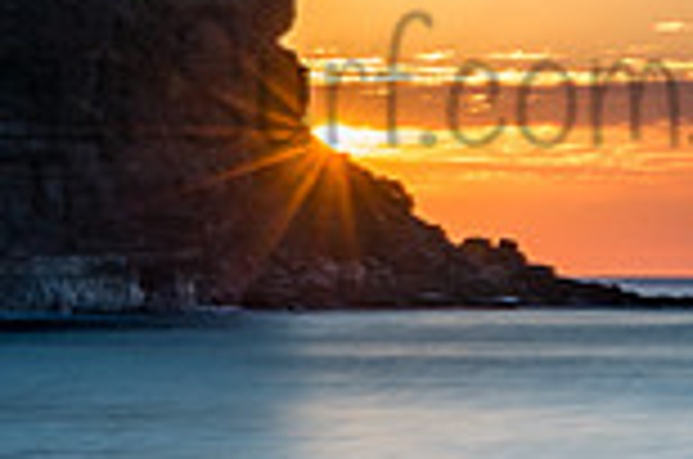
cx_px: 369
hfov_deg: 7.7
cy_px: 43
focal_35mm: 267
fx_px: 5129
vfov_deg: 5.1
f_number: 22
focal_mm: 70
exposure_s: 10
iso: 31
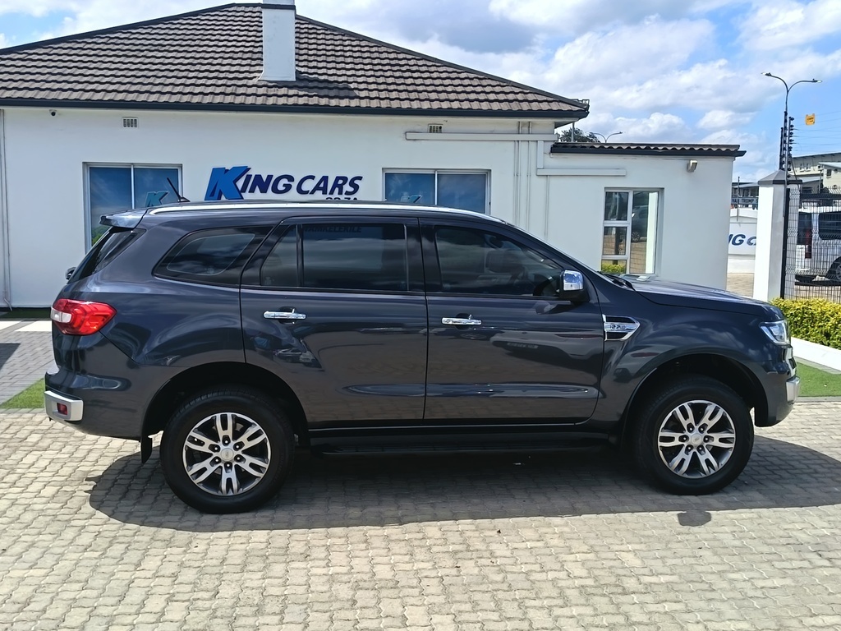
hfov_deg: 50.1
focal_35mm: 37
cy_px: 316
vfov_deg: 38.7
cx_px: 420
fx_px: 899
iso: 100
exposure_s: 1/796
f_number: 1.75
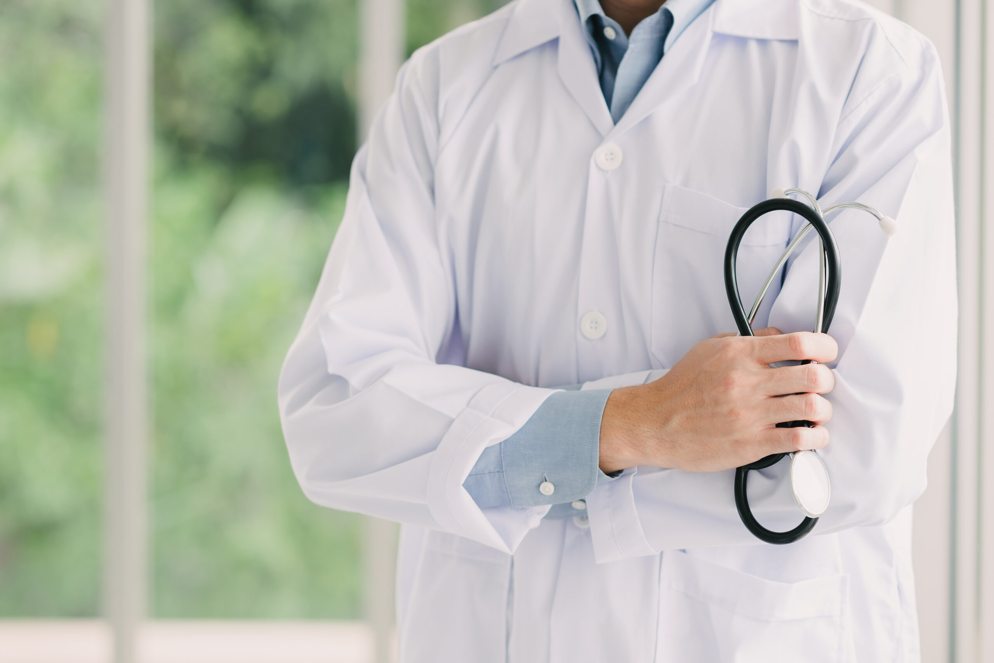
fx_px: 2348
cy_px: 332
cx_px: 497
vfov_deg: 16.1
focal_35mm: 85
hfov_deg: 23.9
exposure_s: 1/125
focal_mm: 85
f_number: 2.8
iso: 250
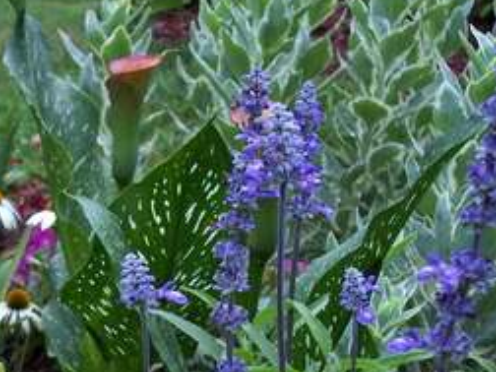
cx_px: 128
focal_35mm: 68
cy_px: 270
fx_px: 974
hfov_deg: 28.2
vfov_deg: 21.5
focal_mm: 8
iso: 100
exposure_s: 1/30
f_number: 3.4
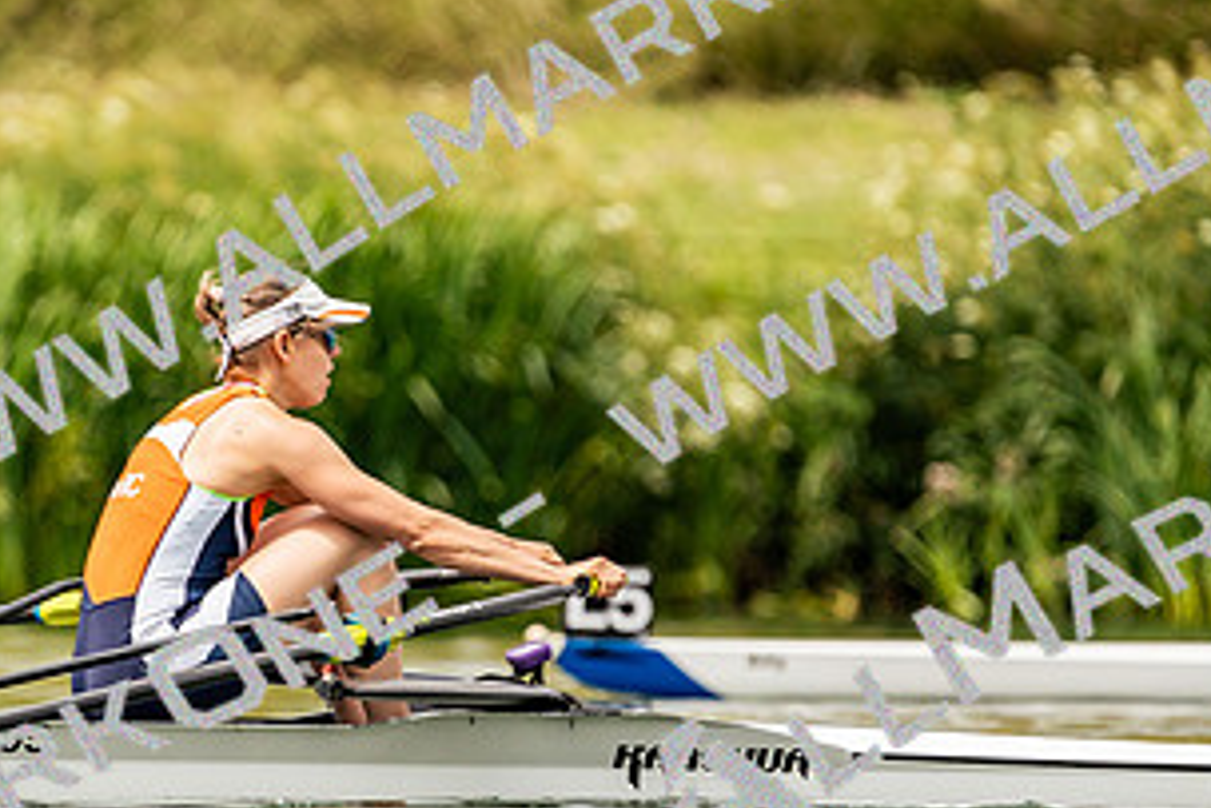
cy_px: 531
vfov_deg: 1.2
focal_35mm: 1143
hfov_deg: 1.8
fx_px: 38466
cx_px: 319
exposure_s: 1/2000
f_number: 6.3
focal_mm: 600
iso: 320
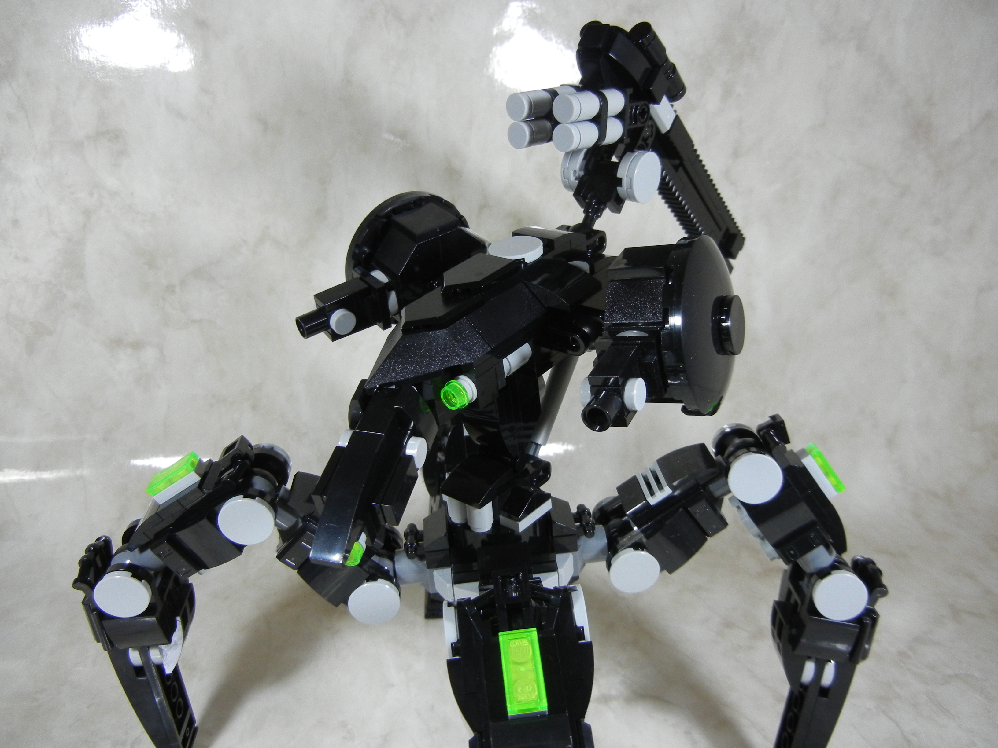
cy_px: 374
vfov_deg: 46.8
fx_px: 865
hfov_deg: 60.0
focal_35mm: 30
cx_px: 499
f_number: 3.5
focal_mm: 5.4
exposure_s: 1/57
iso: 400
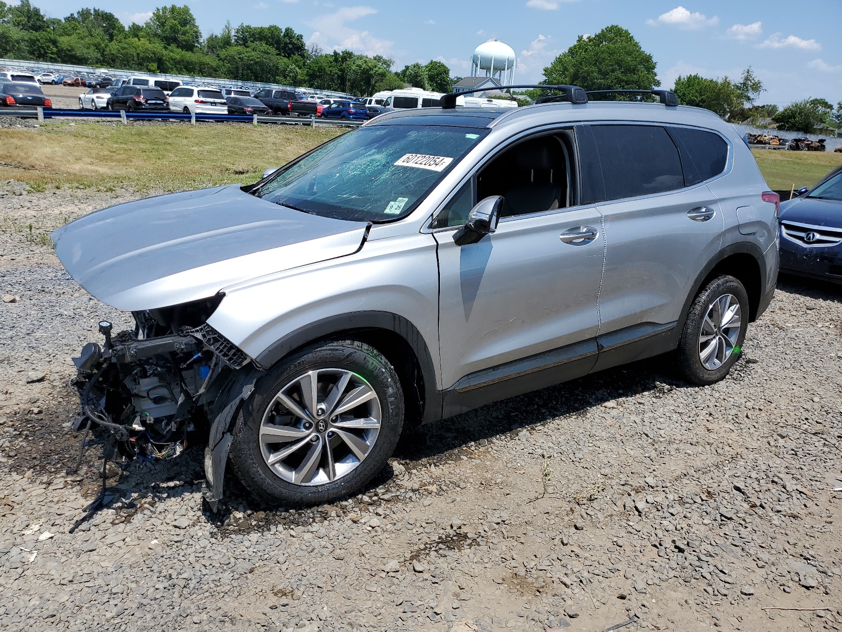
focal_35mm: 26
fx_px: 632
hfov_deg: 67.3
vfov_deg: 53.1
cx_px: 421
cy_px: 316
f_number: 1.5
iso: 50
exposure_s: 1/3333
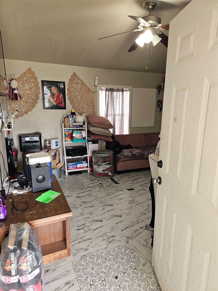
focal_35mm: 23
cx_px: 109
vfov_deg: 73.9
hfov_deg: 58.9
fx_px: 193
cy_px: 146
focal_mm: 5.4
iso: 100
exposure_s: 1/40
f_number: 1.8
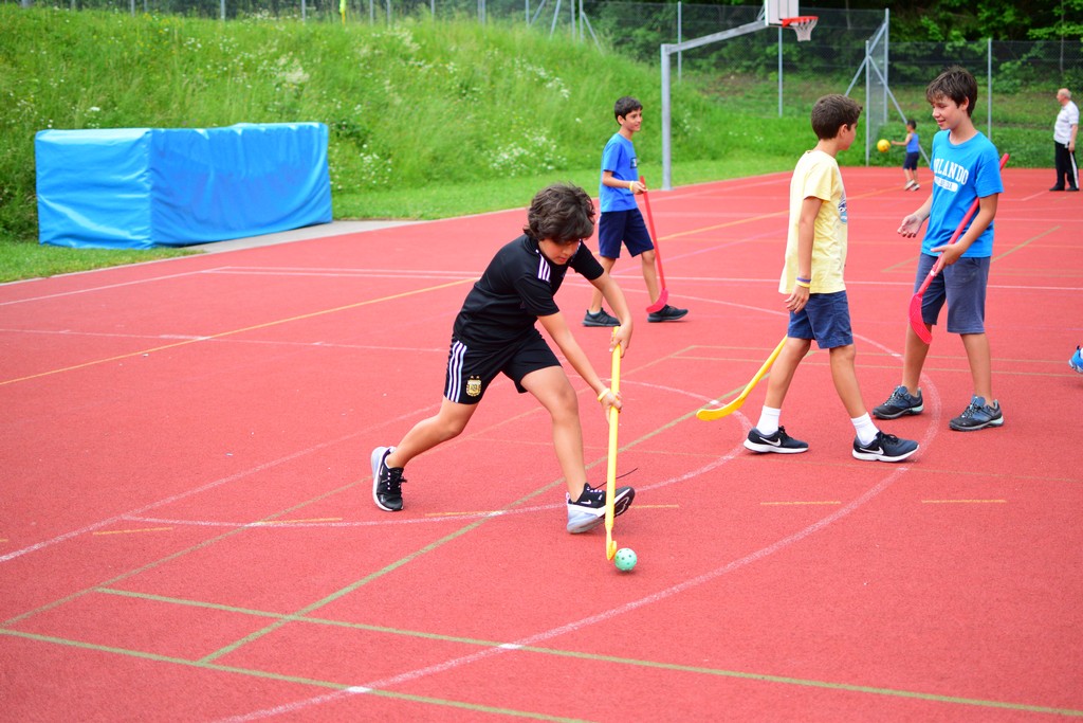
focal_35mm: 52
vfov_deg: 25.8
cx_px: 542
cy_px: 362
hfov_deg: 37.8
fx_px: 1579
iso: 720
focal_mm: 35
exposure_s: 1/3200
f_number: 1.8
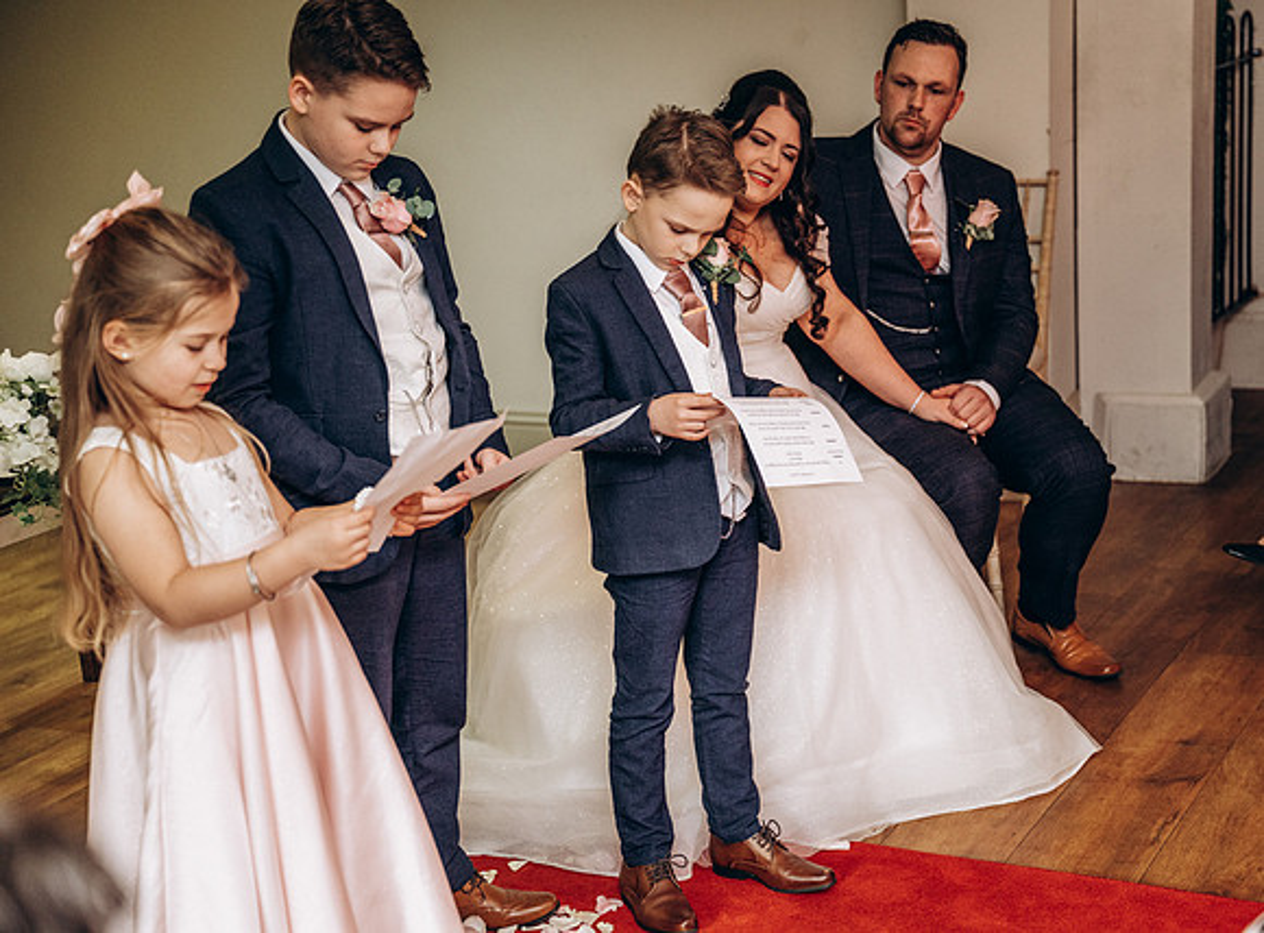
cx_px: 700
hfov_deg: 32.3
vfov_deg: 24.2
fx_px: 2178
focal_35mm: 60
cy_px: 466
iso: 1250
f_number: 2.8
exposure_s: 1/125
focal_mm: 56
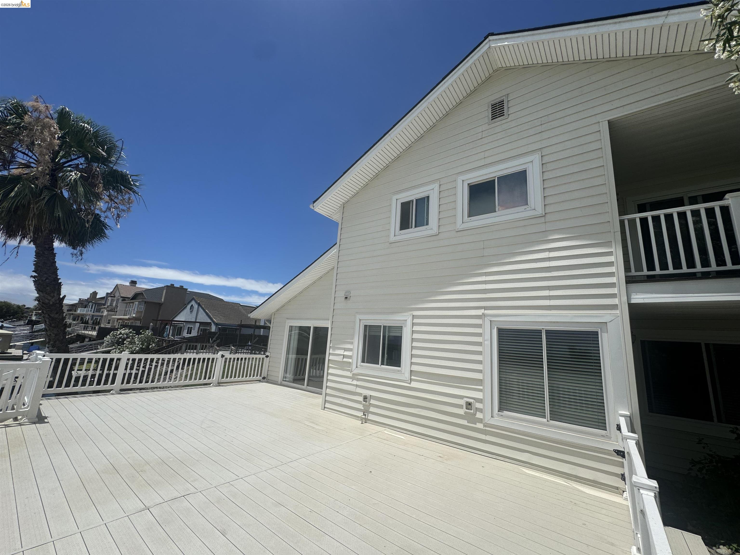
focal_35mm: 14
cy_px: 278
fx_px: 299
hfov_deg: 102.1
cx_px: 370
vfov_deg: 85.7
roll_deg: -4.1
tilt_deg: +12.9
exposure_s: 1/4630
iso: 40
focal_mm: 2.22
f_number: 2.2
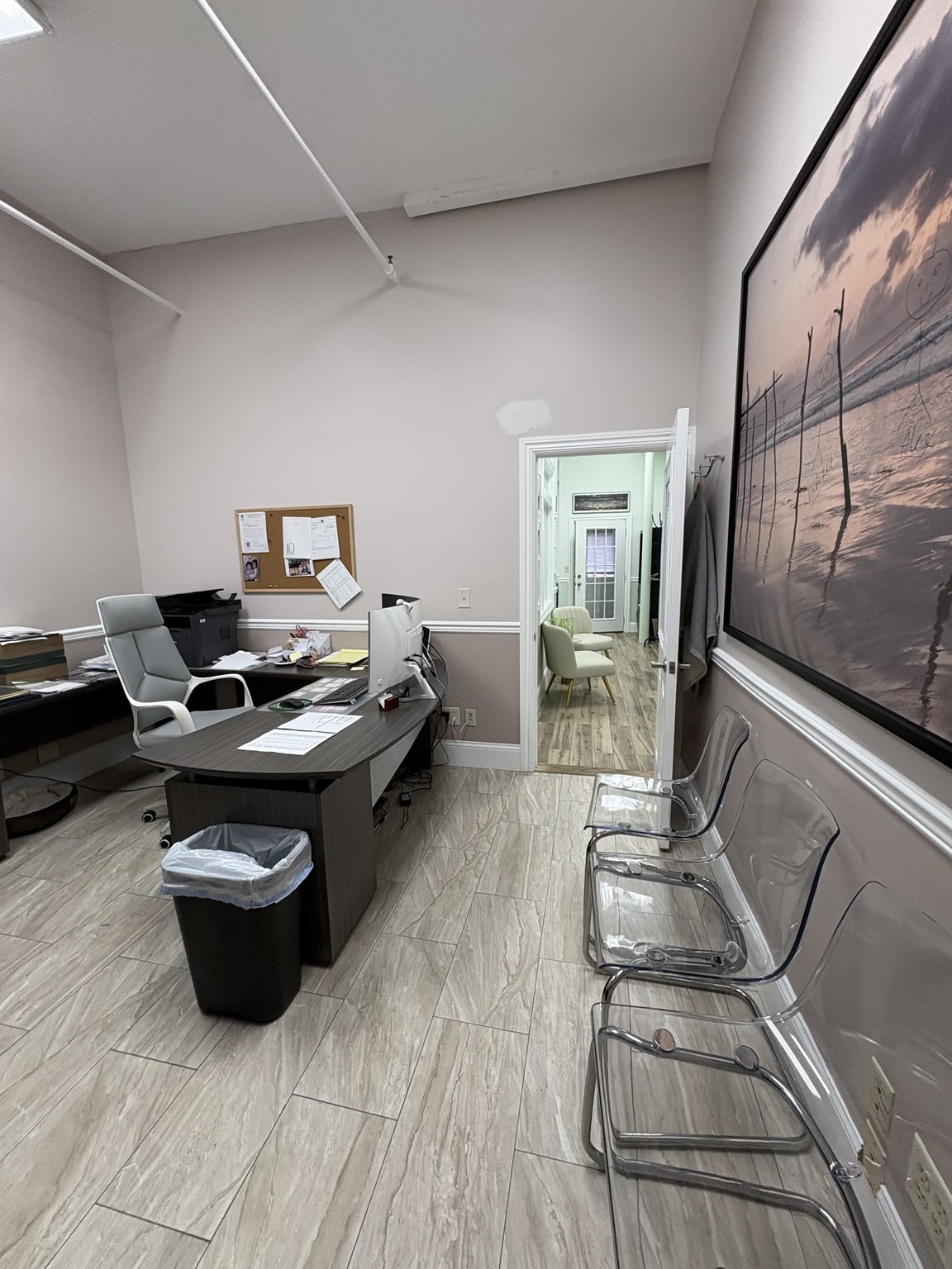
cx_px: 476
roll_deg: +0.0
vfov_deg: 102.1
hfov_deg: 85.7
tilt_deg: -9.2
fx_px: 513
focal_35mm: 14
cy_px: 634
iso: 200
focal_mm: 2.22
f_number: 2.2
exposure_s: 1/120
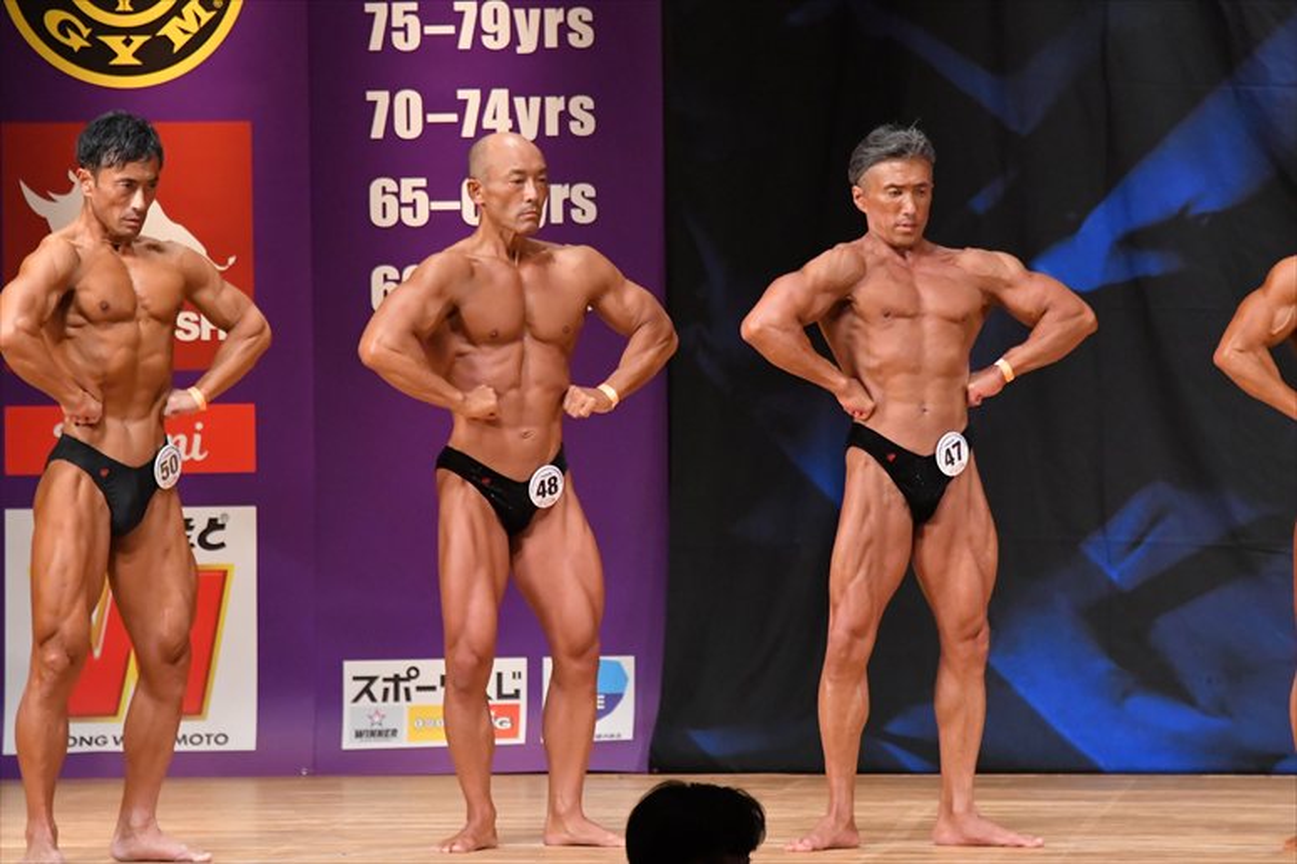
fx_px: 10263
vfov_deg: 4.8
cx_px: 648
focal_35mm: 285
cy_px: 432
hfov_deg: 7.2
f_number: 5.6
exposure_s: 1/400
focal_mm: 190
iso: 5600
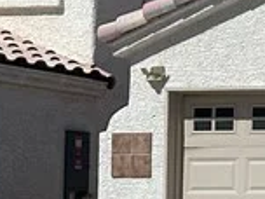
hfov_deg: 9.8
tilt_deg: +3.4
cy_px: 159
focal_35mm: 162
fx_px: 1240
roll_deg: +0.0
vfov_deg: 9.1
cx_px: 755
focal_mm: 6.86
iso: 80
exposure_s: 1/12048
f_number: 1.78
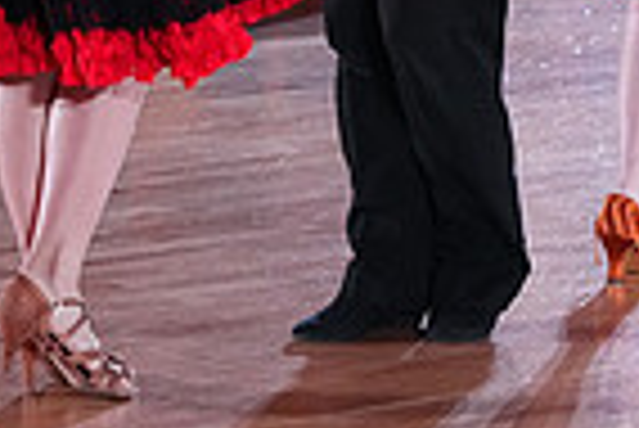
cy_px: -417
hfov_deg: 5.2
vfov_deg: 3.5
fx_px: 7018
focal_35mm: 395
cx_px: 698
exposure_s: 1/400
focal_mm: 97
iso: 5000
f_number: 5.6
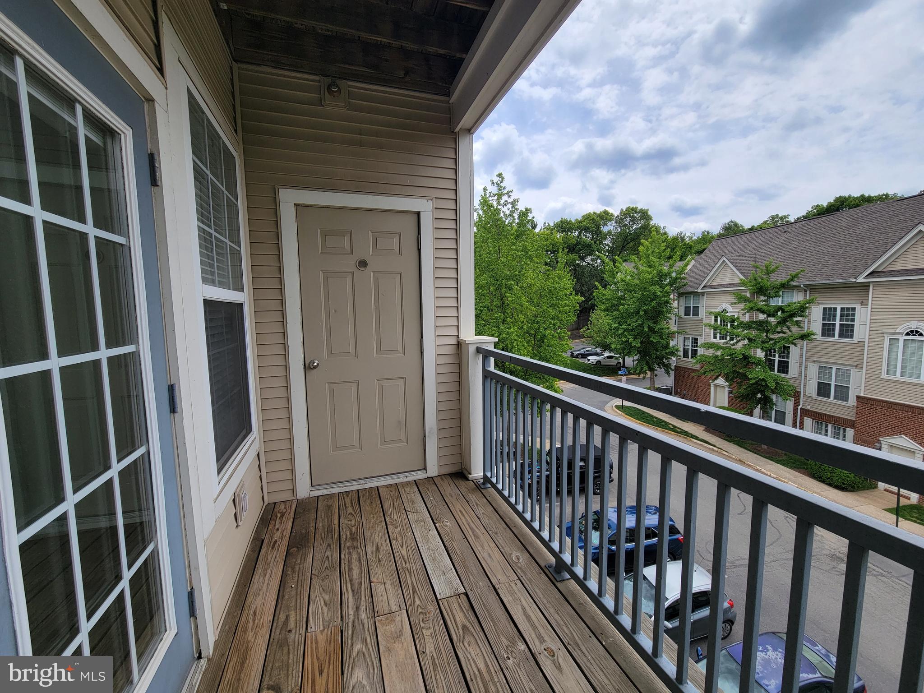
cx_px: 462
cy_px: 346
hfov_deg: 106.2
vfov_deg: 89.9
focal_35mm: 13
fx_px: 347
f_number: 2.2
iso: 50
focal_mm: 2.2
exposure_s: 1/1286
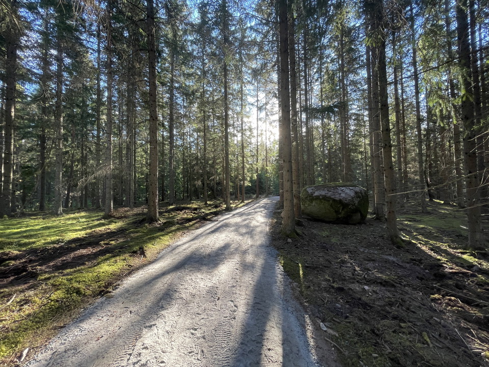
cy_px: 184
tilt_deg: +0.1
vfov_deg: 89.9
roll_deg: +1.1
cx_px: 244
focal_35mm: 13
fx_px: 184
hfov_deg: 106.2
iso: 64
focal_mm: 1.54
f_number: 2.4
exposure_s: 1/99
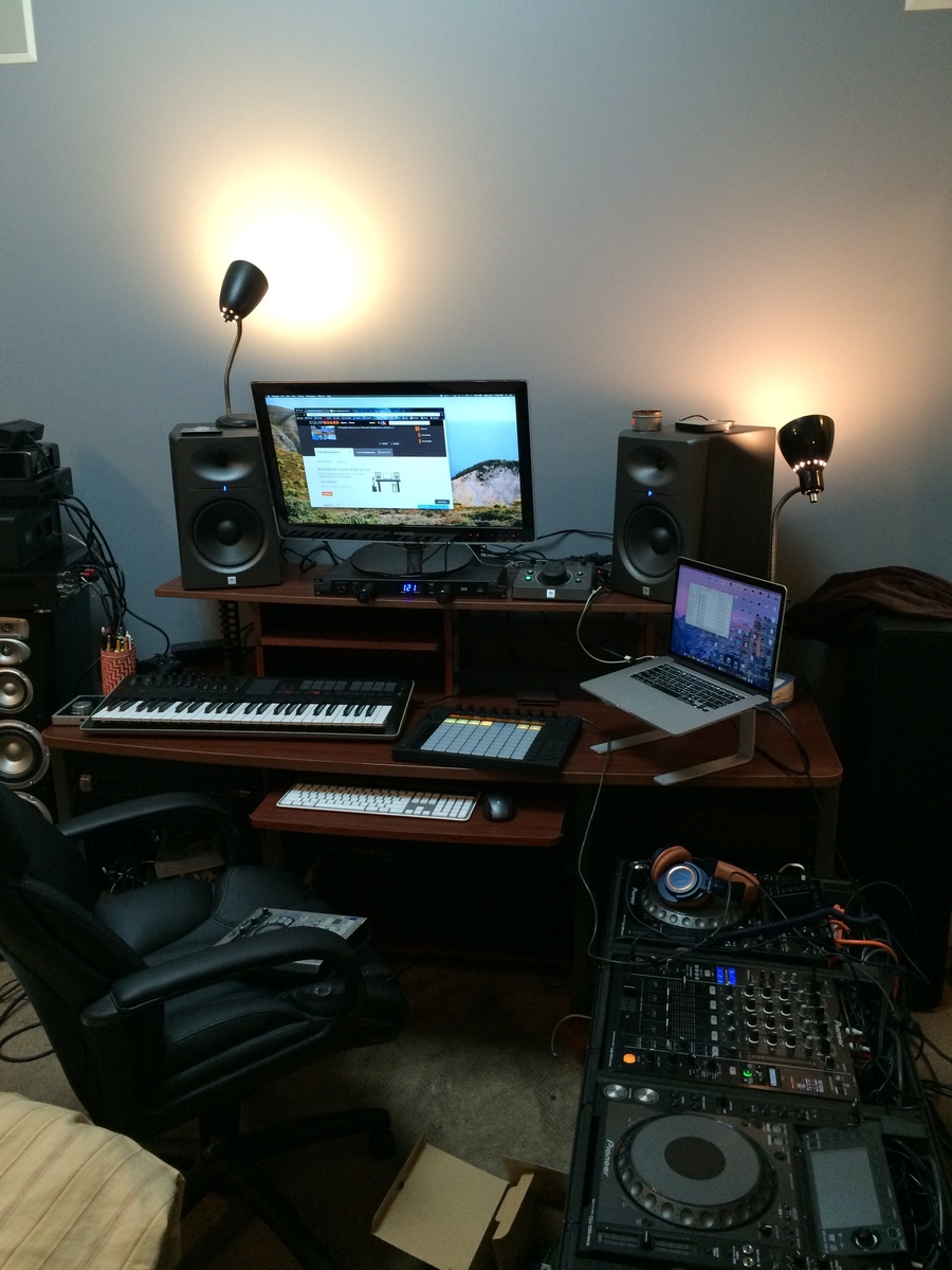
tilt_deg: -15.6
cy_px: 635
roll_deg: +1.5
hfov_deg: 48.2
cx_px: 476
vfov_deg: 61.7
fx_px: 1063
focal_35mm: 29
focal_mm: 4.15
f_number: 2.2
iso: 200
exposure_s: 1/30
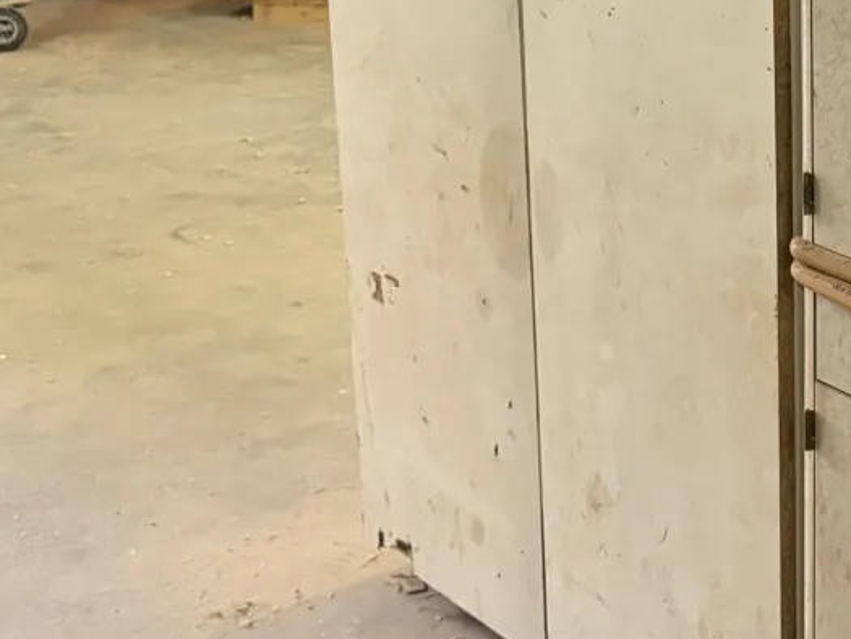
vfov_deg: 15.5
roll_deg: -1.2
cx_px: 1154
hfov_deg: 18.9
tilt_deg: -14.1
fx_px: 2336
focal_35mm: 95
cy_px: 151
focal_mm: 5.96
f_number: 1.6
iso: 500
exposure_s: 1/50
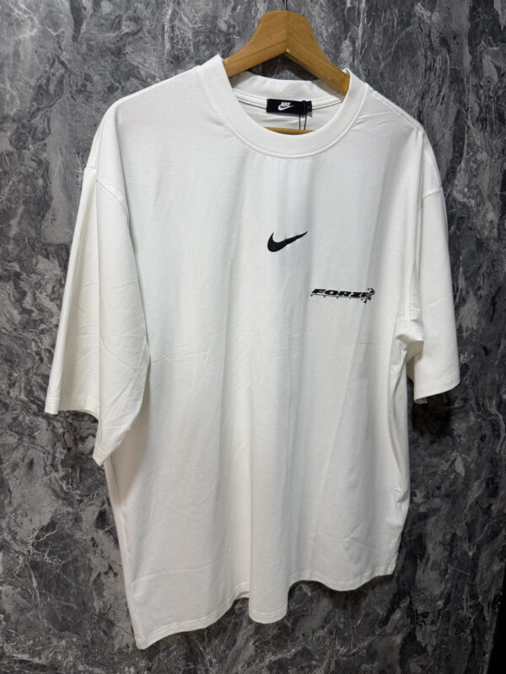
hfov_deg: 56.8
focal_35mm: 24
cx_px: 253
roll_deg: -0.6
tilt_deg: -16.0
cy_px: 337
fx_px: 468
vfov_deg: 71.6
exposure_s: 1/60
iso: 125
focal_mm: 6.76
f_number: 1.78
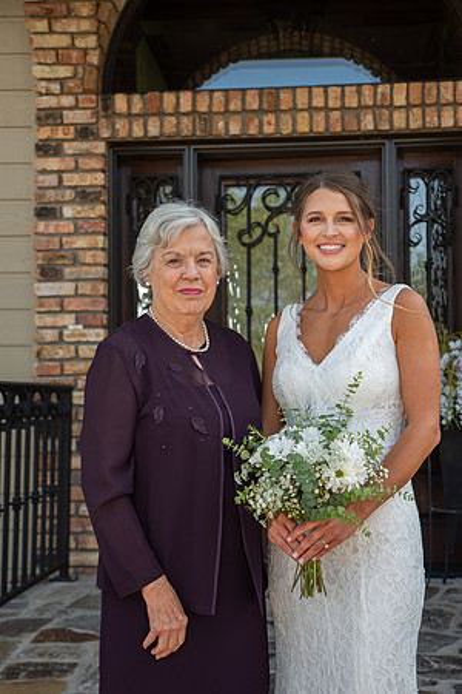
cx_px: 231
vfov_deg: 39.6
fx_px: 962
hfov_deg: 27.0
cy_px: 347
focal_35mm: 50
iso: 125
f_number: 4.5
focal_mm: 50
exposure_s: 1/160
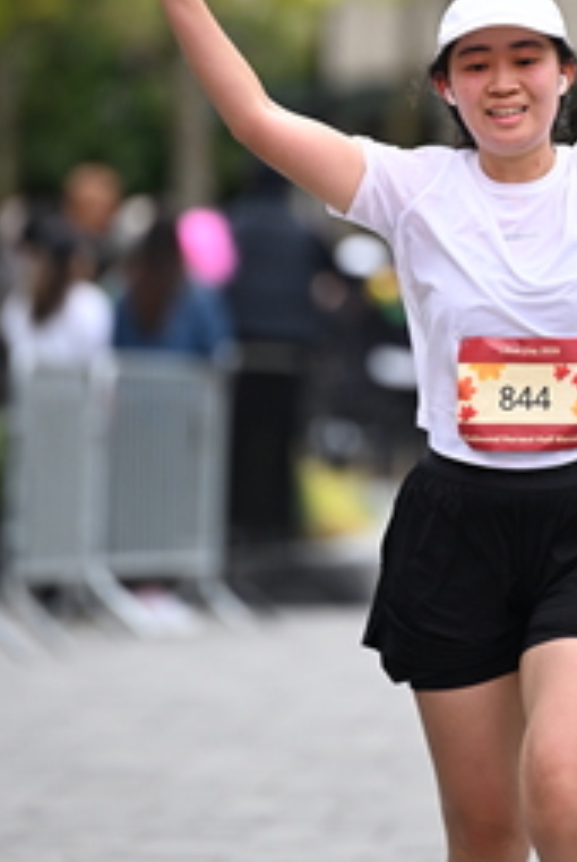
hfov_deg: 3.2
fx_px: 10381
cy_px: 214
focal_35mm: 433
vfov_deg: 4.8
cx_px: 497
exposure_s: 1/2000
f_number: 2.8
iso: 640
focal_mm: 200
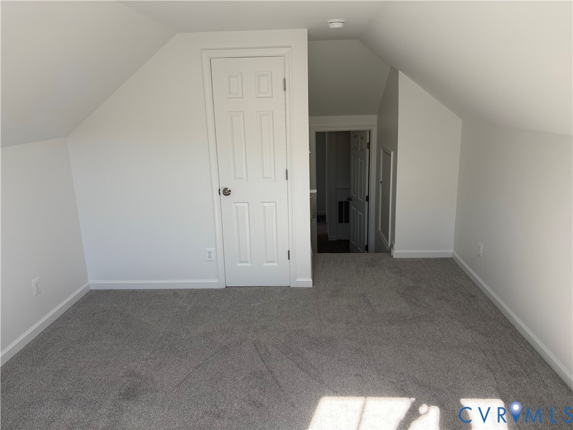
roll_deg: +1.8
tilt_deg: -14.5
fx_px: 430
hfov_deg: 67.3
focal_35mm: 26
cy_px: 215
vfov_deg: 53.1
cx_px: 286
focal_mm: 5.96
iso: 64
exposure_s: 1/121
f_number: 1.6
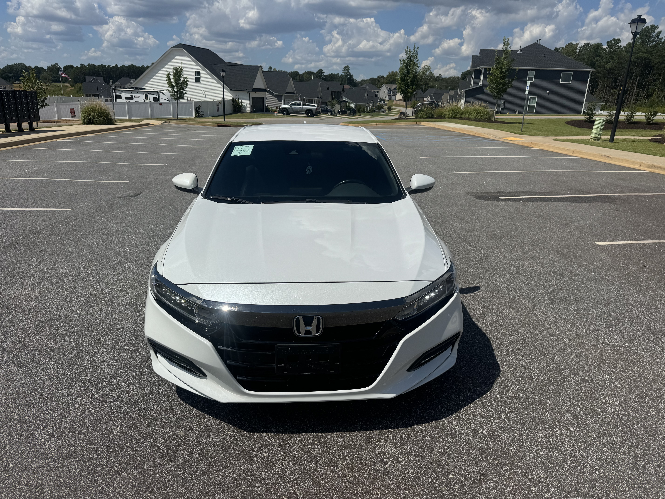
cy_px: 250
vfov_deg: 56.8
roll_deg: -2.6
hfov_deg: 71.6
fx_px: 461
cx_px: 332
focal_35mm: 24
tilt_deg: -18.8
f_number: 1.78
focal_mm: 6.76
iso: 80
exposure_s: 1/12346
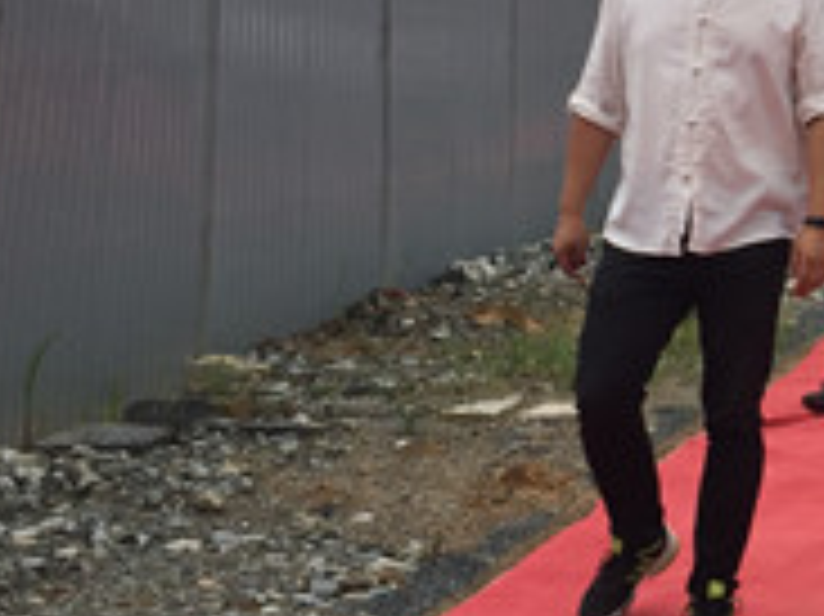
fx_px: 2260
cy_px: 144
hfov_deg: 18.4
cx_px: 1216
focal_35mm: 95
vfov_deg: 15.5
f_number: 2.2
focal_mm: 4.15
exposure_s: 1/1276
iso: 32
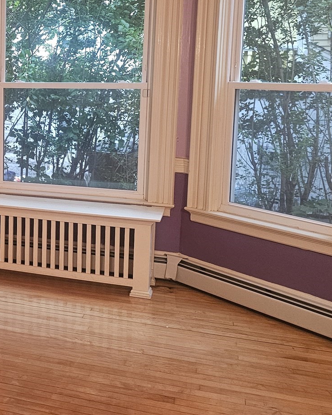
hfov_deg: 27.8
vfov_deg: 37.1
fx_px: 614
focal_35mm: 50
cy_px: 154
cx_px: -26
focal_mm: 6.3
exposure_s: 1/40
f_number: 1.7
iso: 500
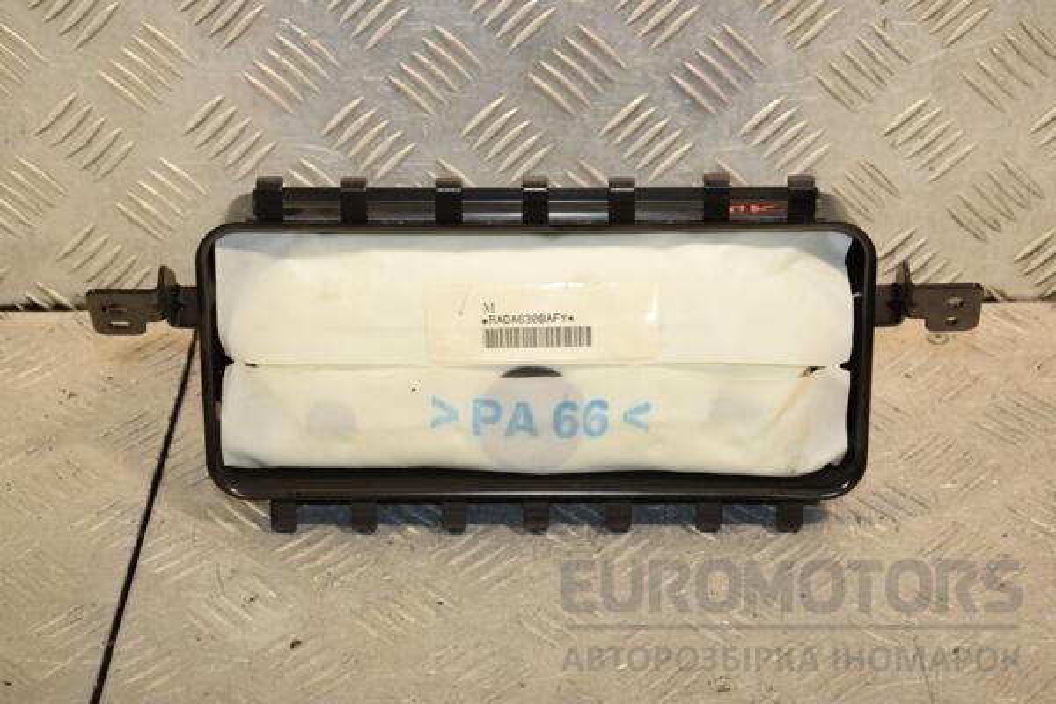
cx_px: 528
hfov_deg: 26.0
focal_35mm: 78
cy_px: 352
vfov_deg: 17.5
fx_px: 2288
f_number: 7.1
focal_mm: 52
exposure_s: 1/200
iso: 800
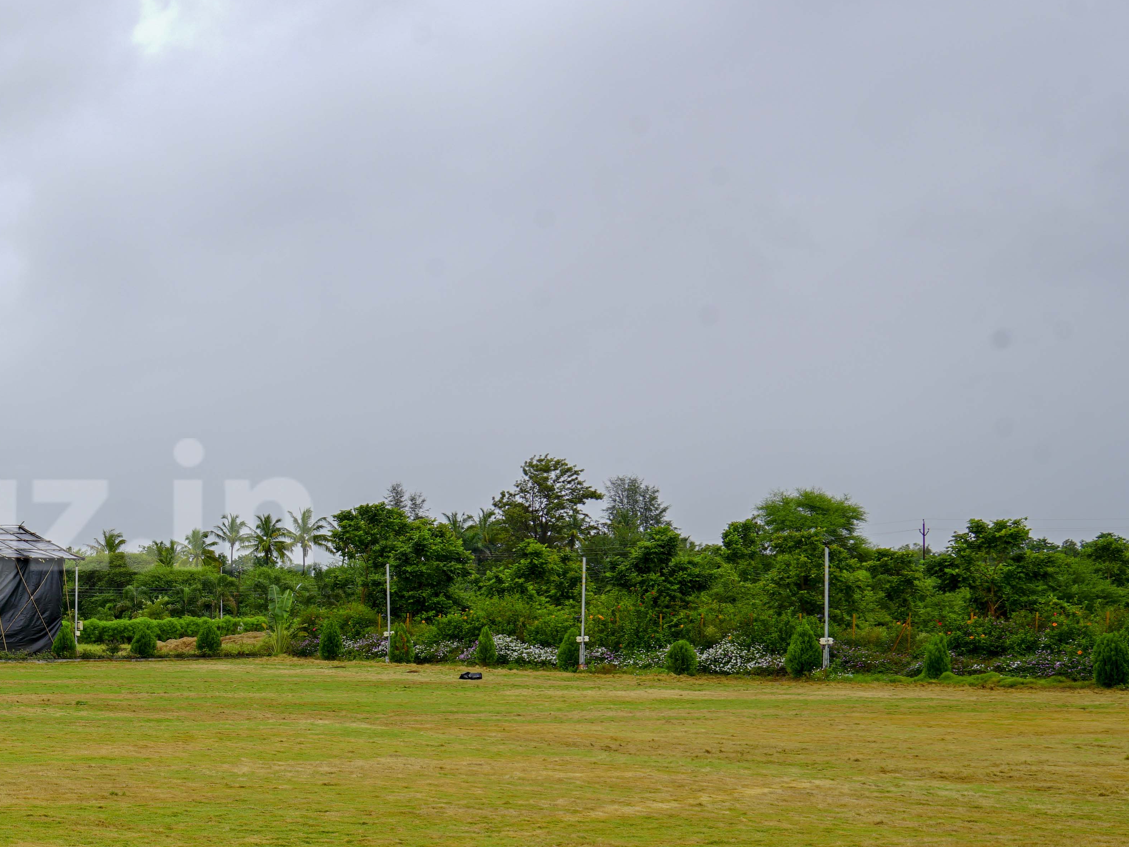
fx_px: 1892
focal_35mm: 58
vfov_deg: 25.0
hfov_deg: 29.8
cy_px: 616
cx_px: -122
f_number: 11
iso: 64
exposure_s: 1/60
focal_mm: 24
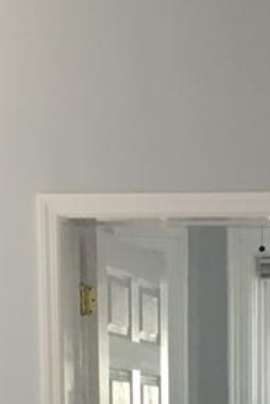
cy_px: 706
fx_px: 1820
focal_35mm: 162
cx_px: 359
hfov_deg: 8.4
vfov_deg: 11.8
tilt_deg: -8.1
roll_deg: -0.2
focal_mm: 4.15
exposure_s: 1/30
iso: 40
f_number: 2.2
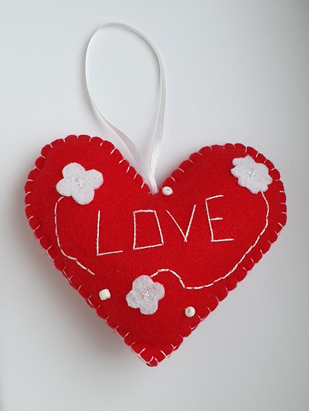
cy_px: 206
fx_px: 309
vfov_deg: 67.3
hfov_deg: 53.1
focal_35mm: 26
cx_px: 154
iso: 100
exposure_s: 1/120
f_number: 2.4
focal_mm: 4.32
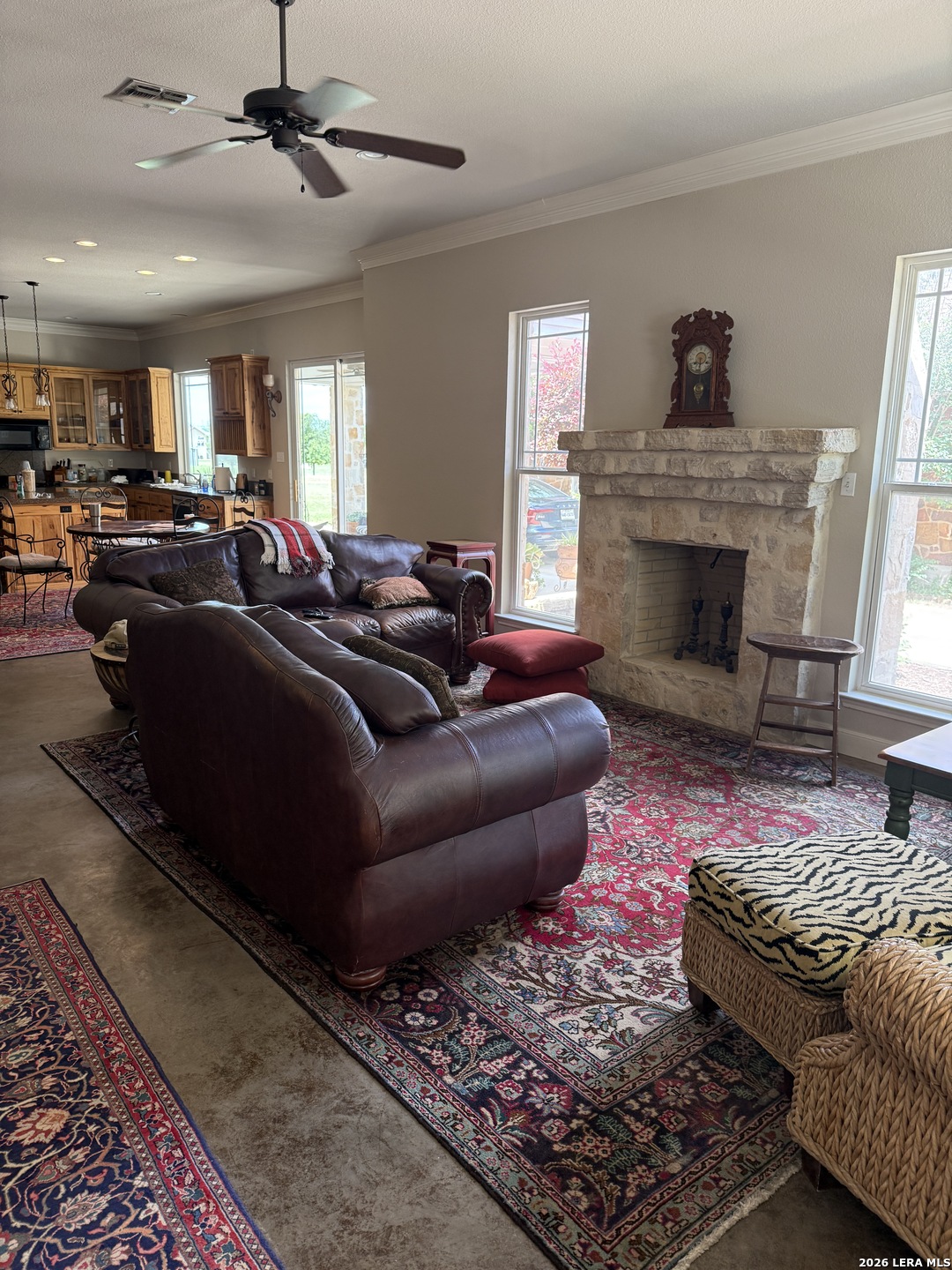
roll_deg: -1.5
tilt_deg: -12.0
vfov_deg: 71.6
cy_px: 635
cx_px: 476
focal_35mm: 24
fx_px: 880
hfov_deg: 56.8
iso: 200
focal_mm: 6.76
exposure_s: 1/89
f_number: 1.78
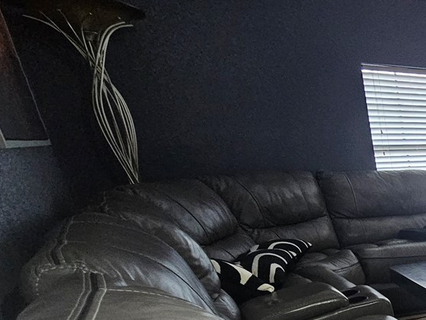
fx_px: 456
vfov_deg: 34.0
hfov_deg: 32.9
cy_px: 345
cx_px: 584
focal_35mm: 37
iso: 400
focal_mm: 2.2
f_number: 2.2
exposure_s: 1/40
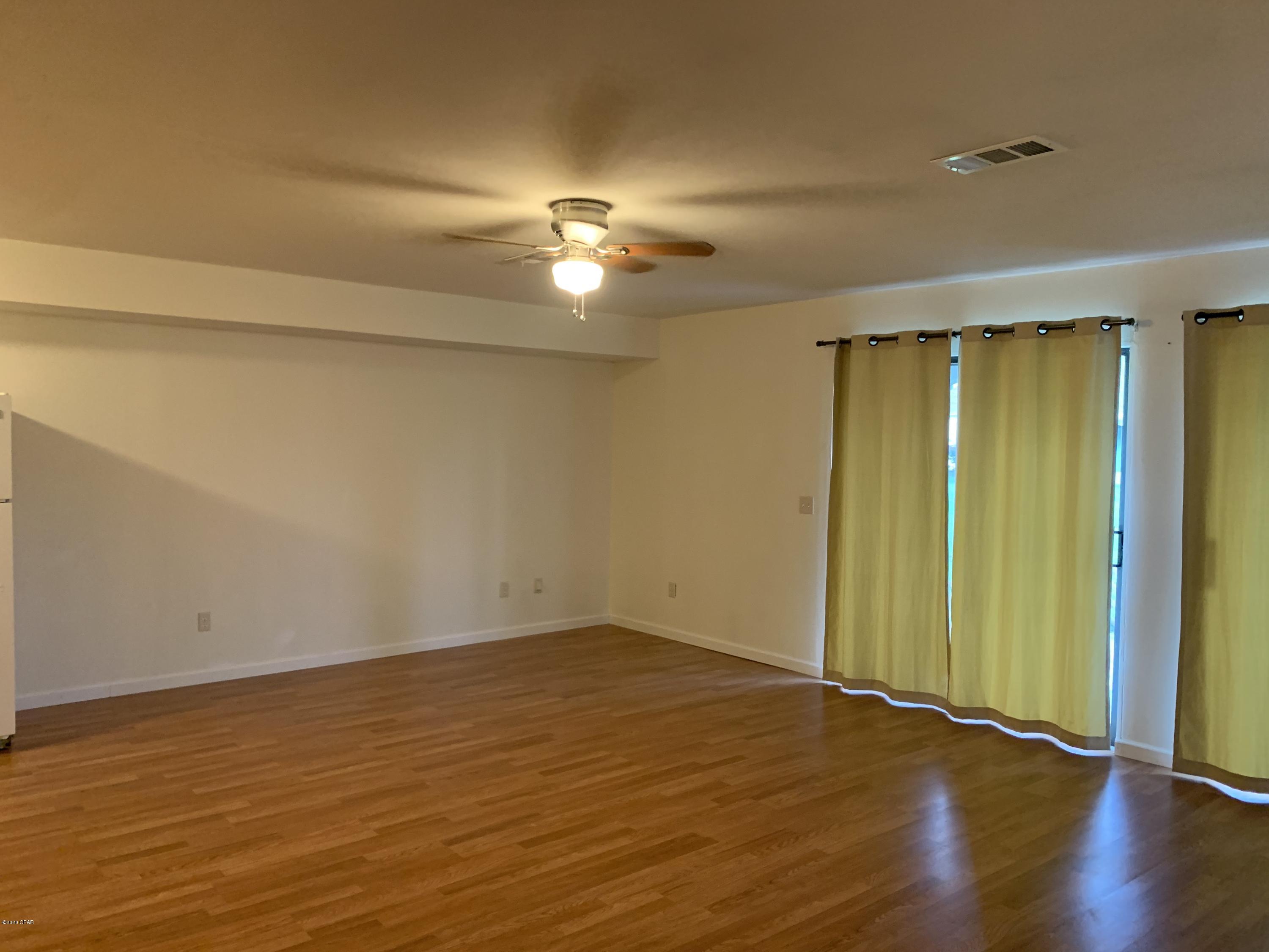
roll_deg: -2.2
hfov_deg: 67.3
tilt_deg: -0.5
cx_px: 634
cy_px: 476
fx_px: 953
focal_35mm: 26
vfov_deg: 53.1
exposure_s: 1/60
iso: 320
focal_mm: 4.25
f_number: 1.8
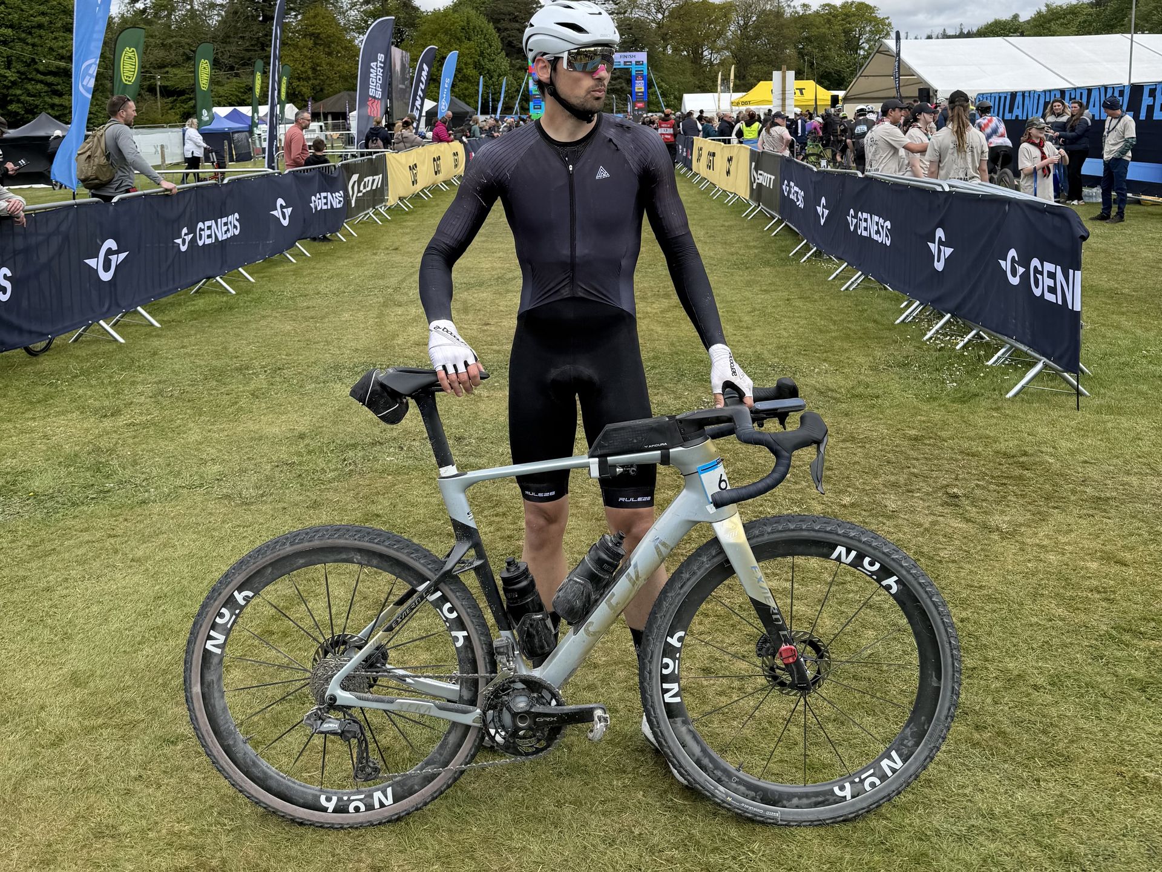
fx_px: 806
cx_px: 581
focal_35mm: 24
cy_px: 436
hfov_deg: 71.6
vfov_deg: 56.8
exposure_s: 1/5319
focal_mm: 6.76
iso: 80
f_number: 1.78
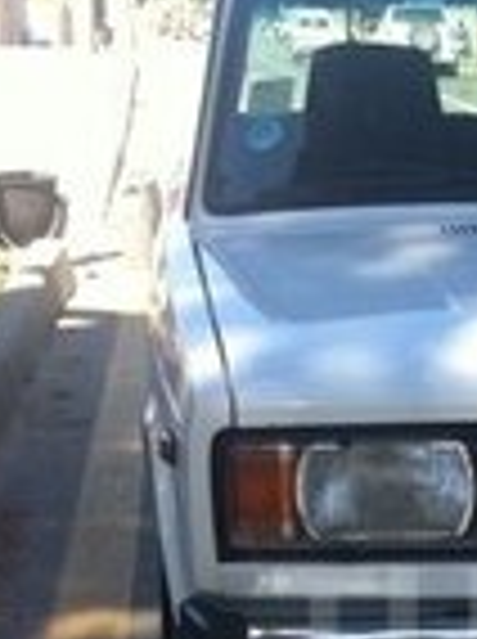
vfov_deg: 15.9
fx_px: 2248
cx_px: 734
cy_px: 634
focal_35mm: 122
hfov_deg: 11.6
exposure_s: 1/413
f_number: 2.8
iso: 80
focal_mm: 3.85
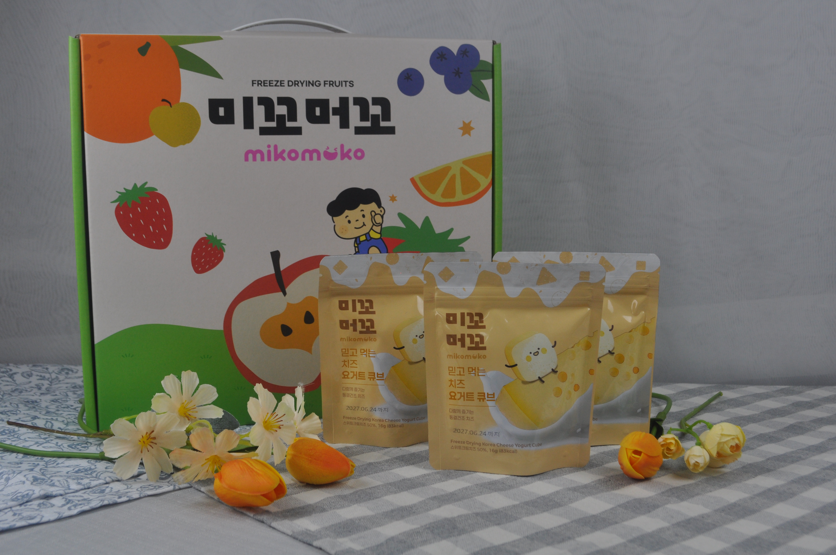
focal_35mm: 45
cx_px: 418
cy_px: 278
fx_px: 1044
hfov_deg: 43.7
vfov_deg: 29.8
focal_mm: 30
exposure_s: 1/250
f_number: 8
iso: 400
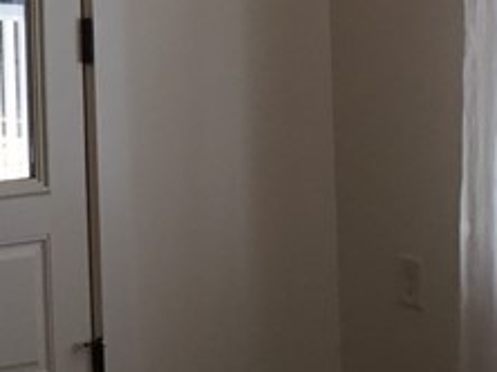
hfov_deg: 13.1
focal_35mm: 143
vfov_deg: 10.2
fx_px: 2051
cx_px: -251
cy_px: -36
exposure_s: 1/120
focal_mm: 3.3
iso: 32
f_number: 2.4
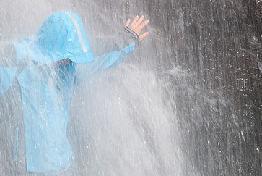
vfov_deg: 2.5
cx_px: 93
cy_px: 121
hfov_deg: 3.7
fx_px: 4044
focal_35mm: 555
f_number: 14
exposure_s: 1/80
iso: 250
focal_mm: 170
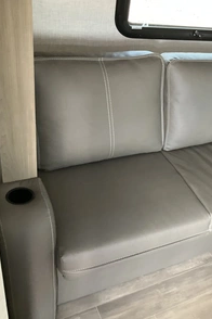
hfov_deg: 30.6
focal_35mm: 41
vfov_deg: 47.4
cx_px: 206
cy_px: 162
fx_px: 362
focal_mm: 3
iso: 160
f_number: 1.8
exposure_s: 1/60
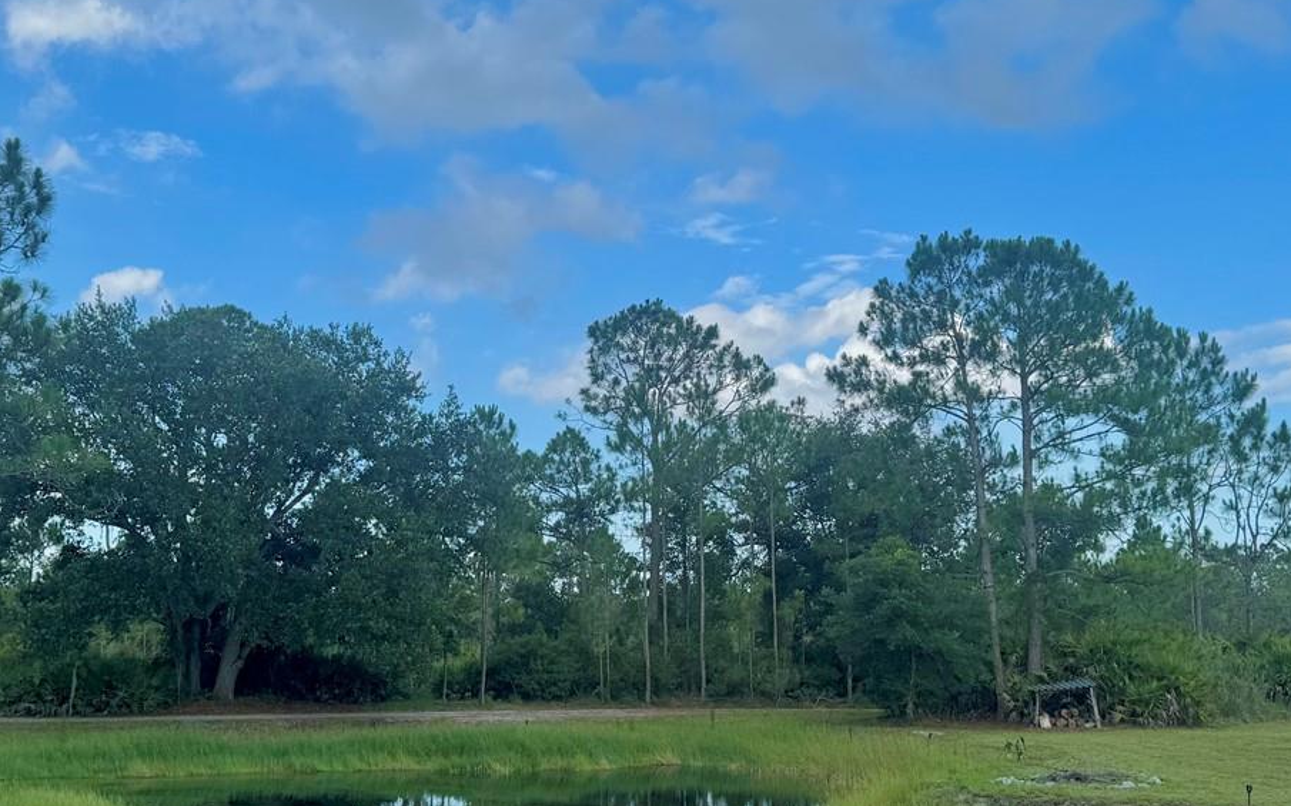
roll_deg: -0.4
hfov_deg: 44.2
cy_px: 402
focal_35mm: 45
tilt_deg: +7.9
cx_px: 545
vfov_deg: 28.6
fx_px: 1583
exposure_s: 1/2833
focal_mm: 6.76
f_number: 1.78
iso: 80
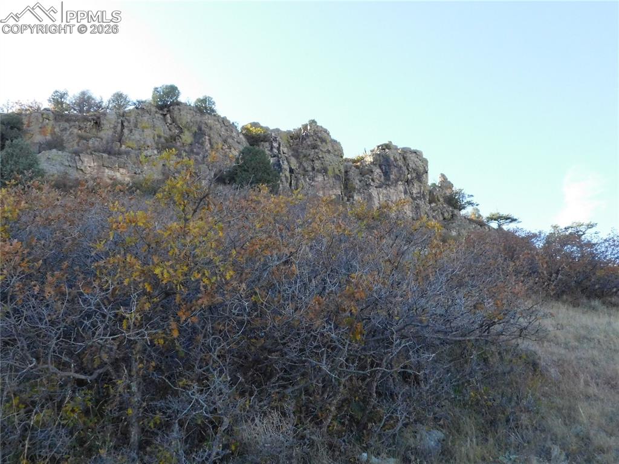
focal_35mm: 30
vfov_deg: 46.8
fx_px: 536
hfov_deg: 60.0
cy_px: 232
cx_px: 310
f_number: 3.2
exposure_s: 1/1500
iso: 800
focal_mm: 5.3
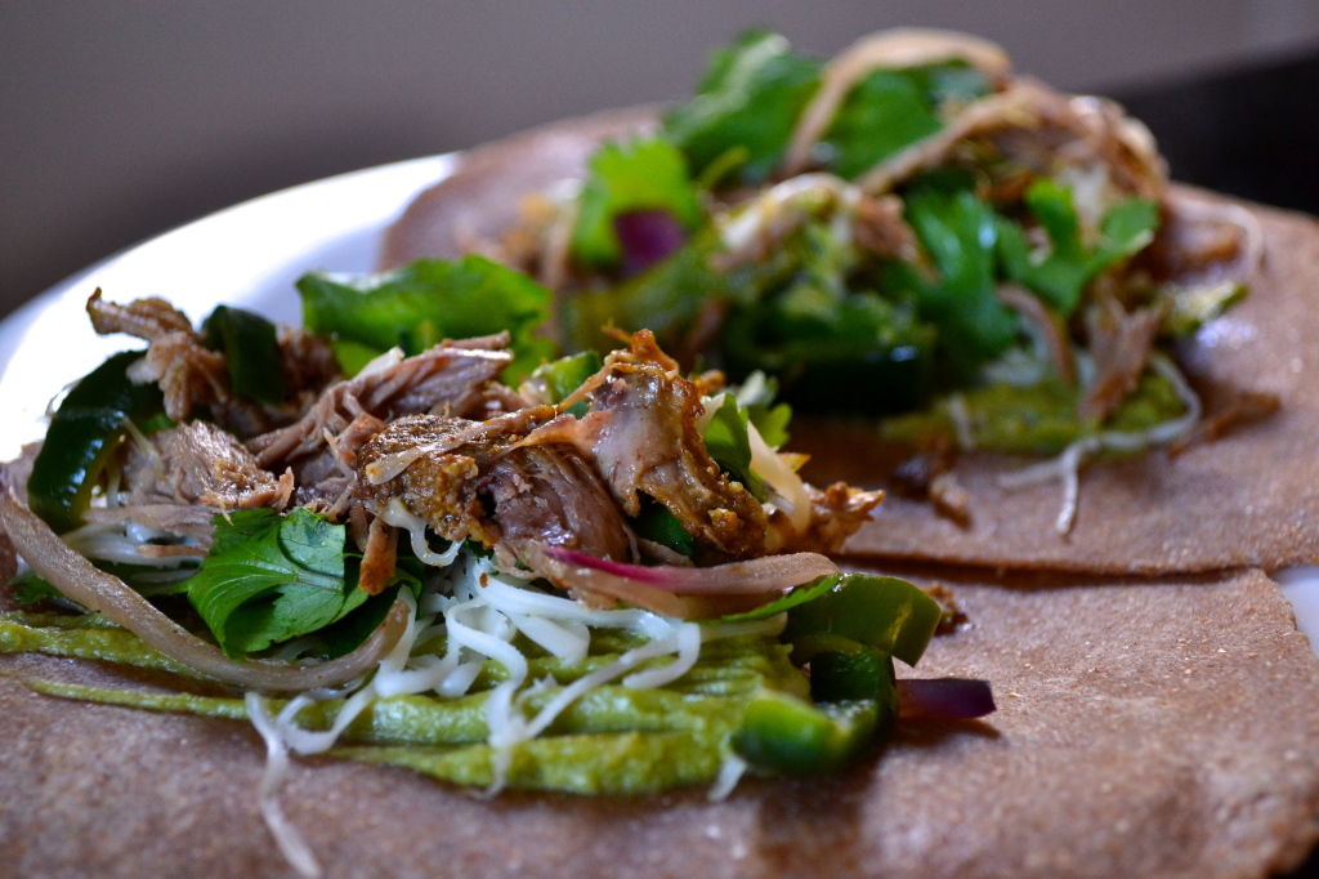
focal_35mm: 57
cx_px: 660
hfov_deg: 35.1
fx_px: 2088
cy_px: 440
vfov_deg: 23.8
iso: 800
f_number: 5
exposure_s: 1/30
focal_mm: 38
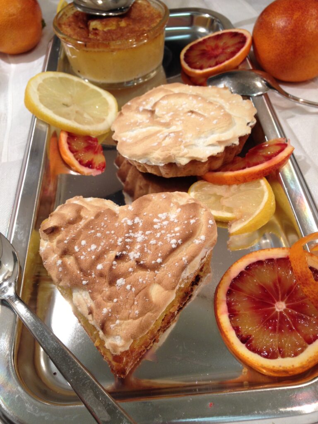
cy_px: 212
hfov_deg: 40.7
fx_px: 429
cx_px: 159
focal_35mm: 35
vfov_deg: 52.6
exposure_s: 1/20
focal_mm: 4.28
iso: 64
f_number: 2.4
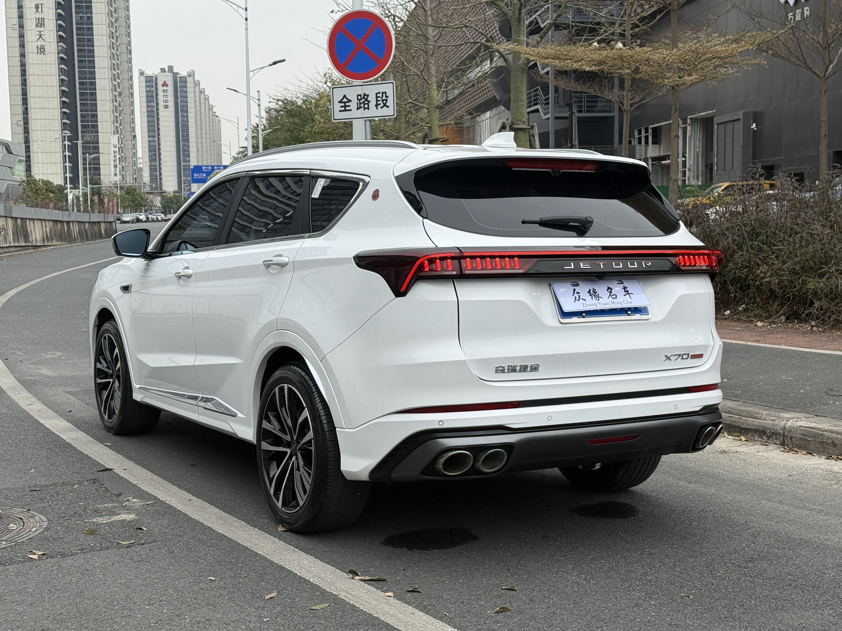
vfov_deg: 30.3
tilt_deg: -4.1
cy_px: 316
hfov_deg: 39.7
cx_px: 421
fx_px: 1168
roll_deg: +0.6
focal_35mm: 48
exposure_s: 1/1608
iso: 64
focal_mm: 6.76
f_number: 1.78
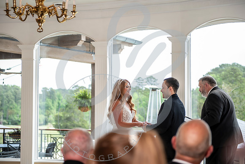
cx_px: 122
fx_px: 502
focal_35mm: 74
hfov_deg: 27.4
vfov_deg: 18.5
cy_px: 82
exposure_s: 1/160
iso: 200
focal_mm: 70
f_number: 2.8
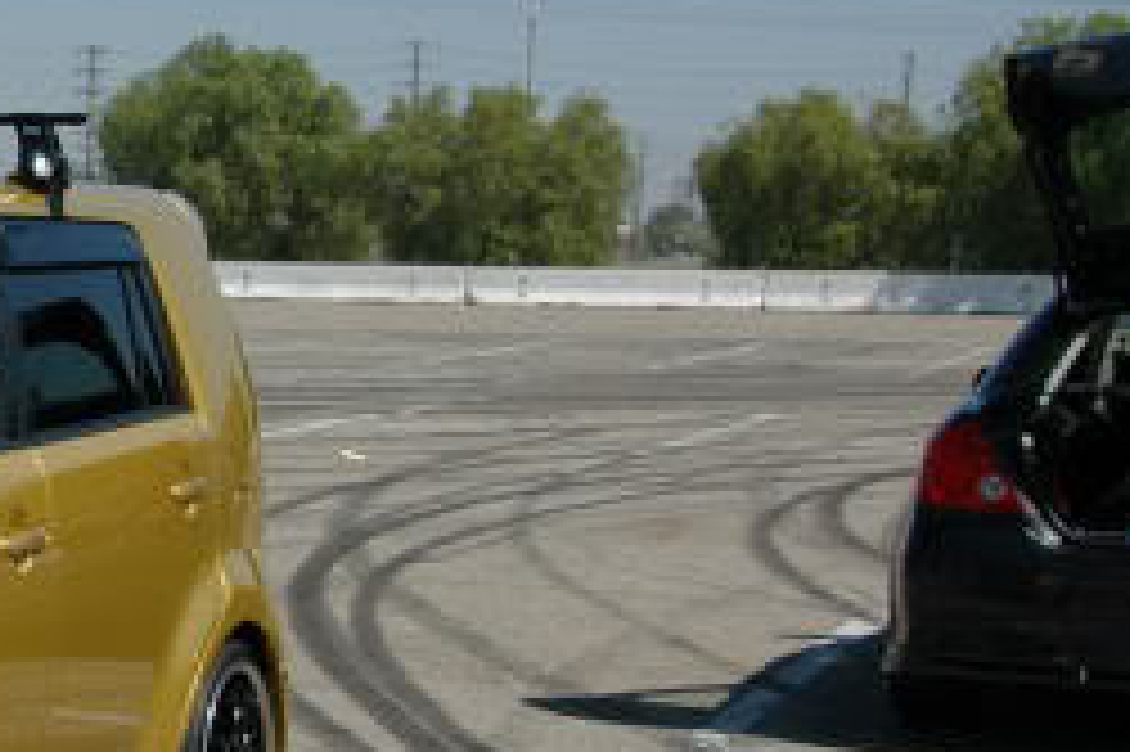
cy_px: 405
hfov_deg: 16.8
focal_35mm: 112
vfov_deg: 12.2
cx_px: -491
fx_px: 3513
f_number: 4.5
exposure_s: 1/2000
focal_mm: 26
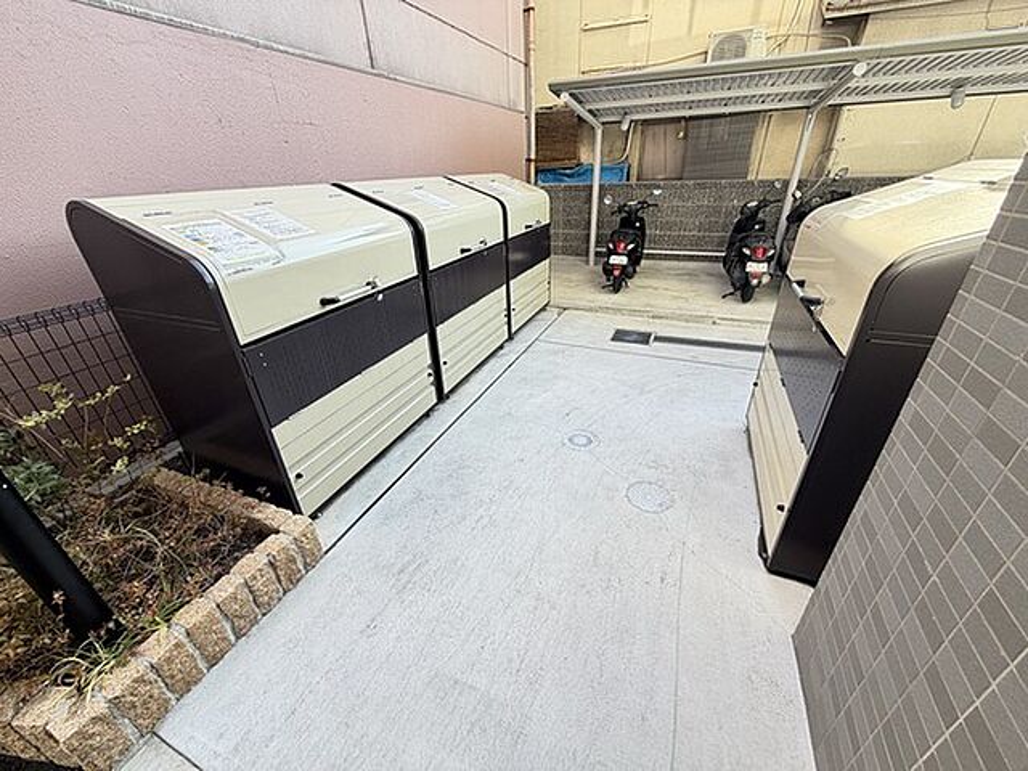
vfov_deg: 85.7
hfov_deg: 102.1
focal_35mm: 14
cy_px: 386
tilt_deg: -26.8
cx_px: 514
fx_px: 416
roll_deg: +2.0
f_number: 2.2
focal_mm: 2.22
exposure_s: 1/121
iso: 64
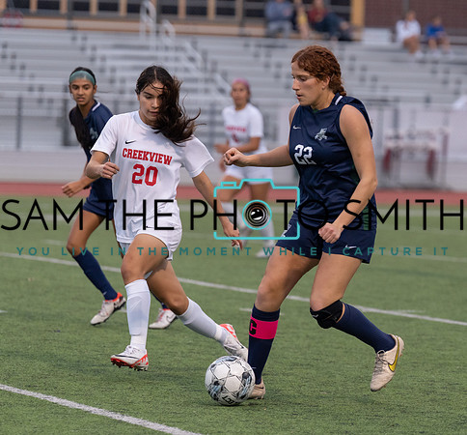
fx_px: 4058
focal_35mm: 275
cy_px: 217
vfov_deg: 6.1
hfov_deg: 6.6
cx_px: 364
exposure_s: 1/1000
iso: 2000
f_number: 4
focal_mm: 188
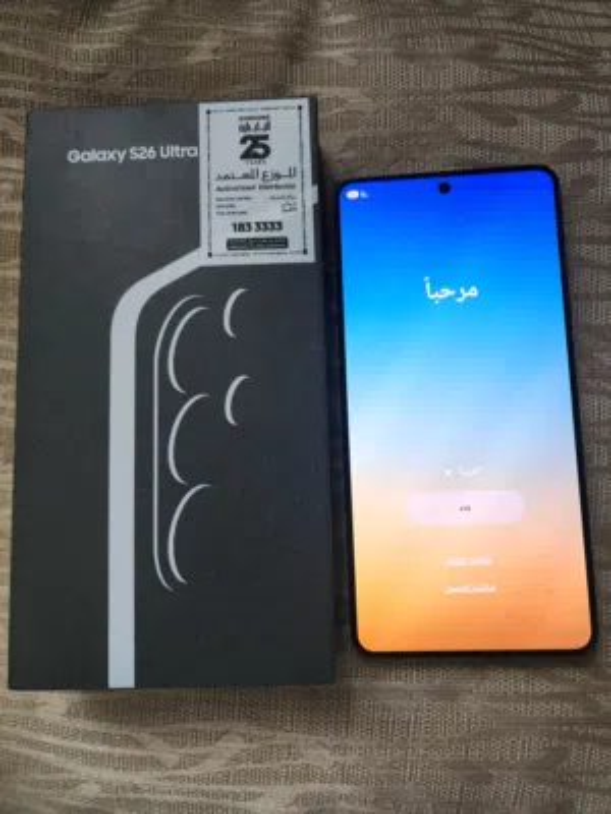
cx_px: 306
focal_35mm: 23
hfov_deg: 58.9
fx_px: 541
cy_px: 407
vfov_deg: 73.9
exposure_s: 1/100
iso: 640
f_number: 1.8
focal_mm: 6.4
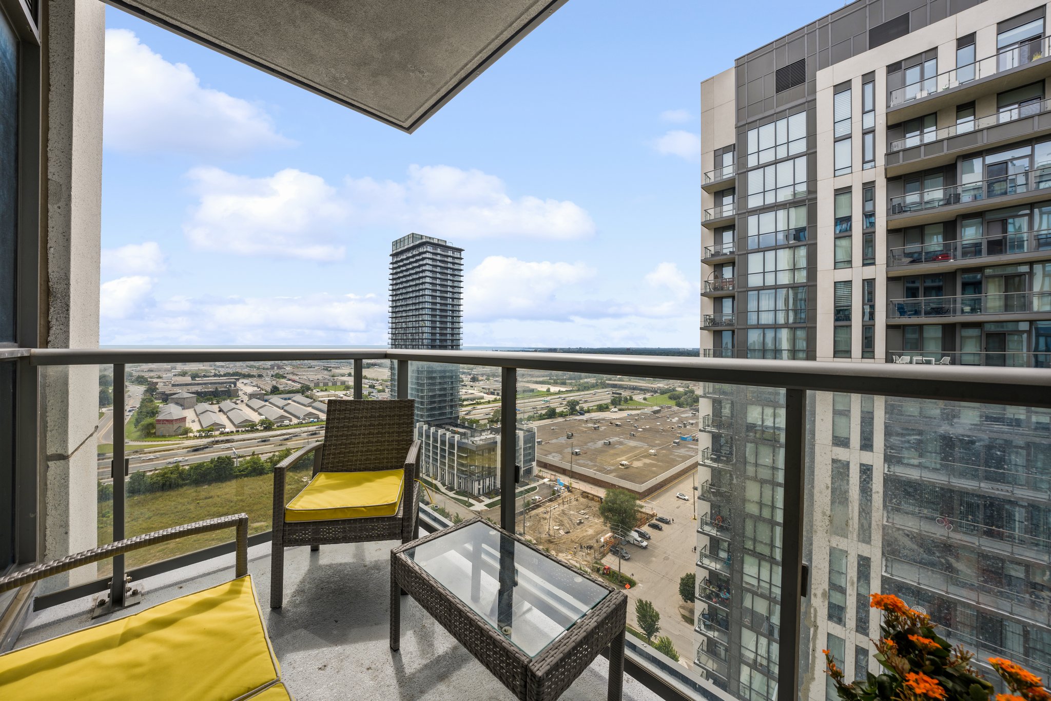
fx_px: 350
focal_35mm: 12
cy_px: 350
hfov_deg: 112.6
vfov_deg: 90.0
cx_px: 526
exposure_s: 1/160
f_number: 8
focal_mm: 12
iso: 50
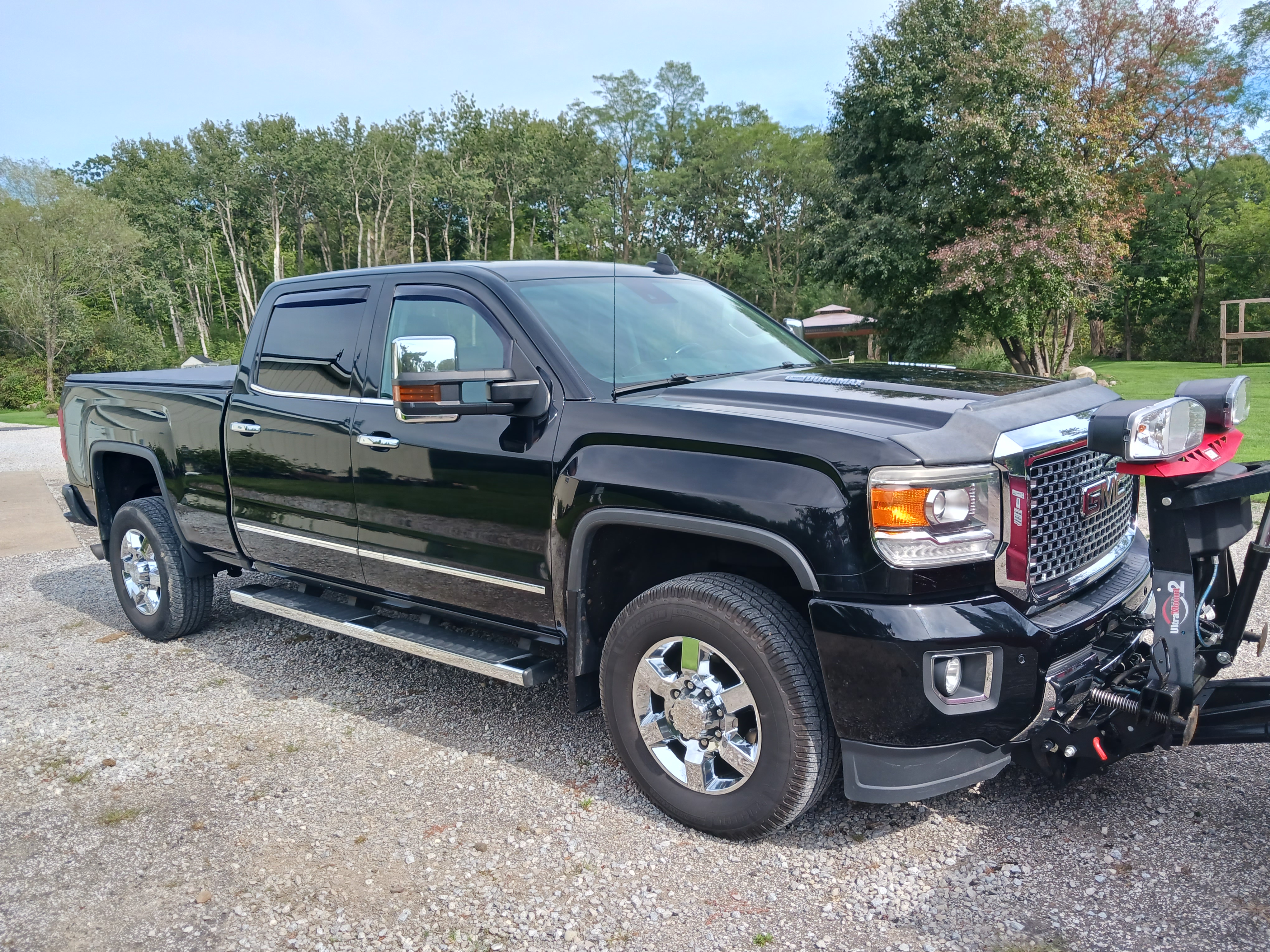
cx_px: 635
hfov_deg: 65.3
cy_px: 476
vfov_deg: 51.4
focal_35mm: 27
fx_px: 991
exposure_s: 1/191
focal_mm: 4
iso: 20
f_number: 1.8
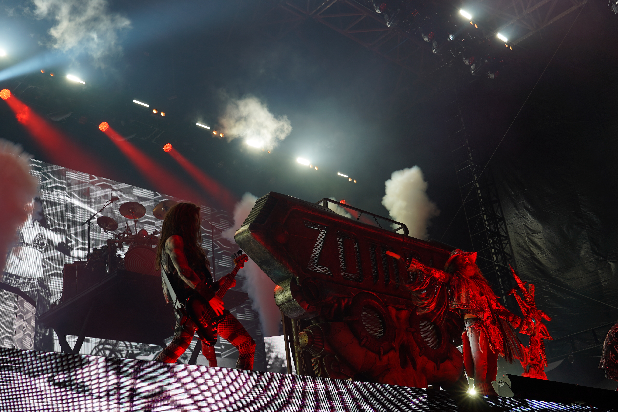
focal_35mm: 41
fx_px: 704
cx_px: 292
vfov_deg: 32.6
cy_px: 212
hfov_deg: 47.4
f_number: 4.5
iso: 100
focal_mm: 35
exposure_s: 1/60
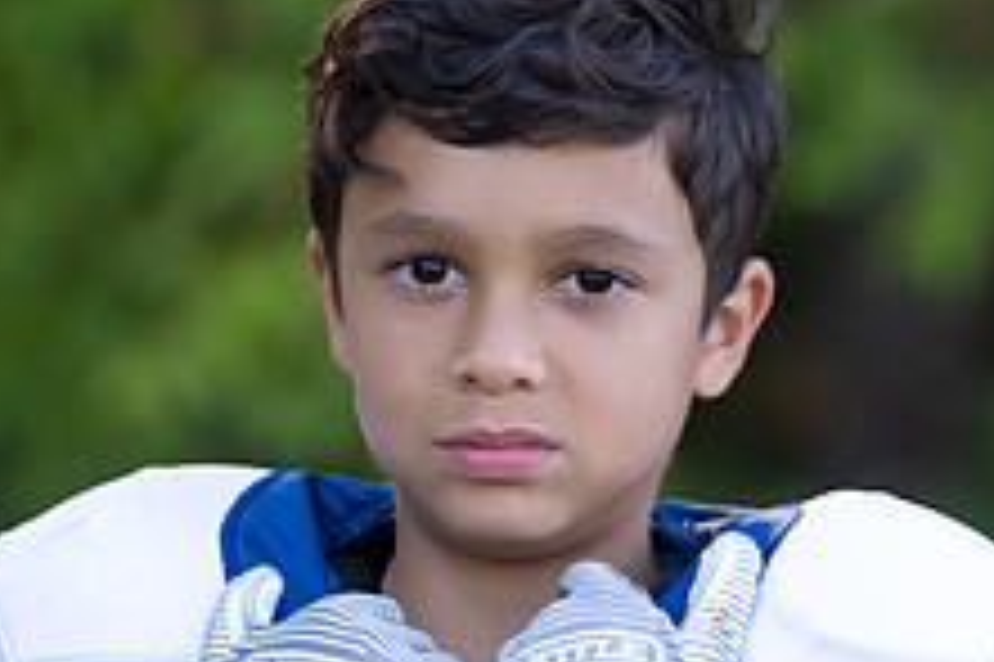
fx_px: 9298
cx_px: 600
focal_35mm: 337
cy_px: 680
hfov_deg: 6.1
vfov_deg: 4.1
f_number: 2.8
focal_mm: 114
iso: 200
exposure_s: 1/320
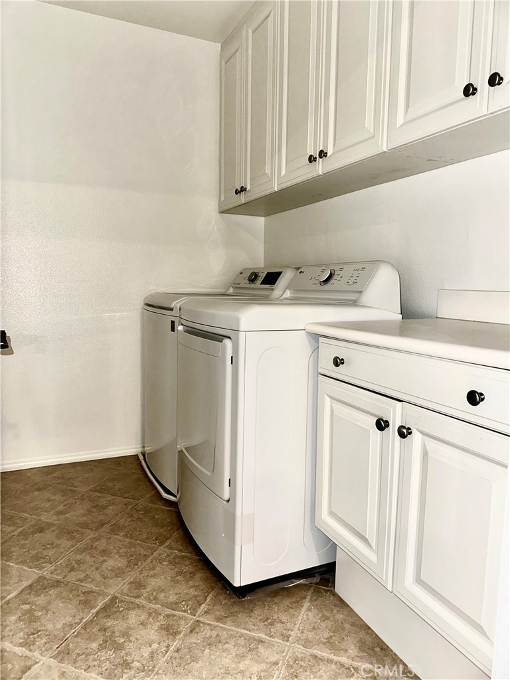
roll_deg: -1.8
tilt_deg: -6.7
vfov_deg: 71.6
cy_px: 340
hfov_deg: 56.8
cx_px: 255
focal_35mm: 24
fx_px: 471
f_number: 1.78
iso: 64
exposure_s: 1/25
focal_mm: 6.86
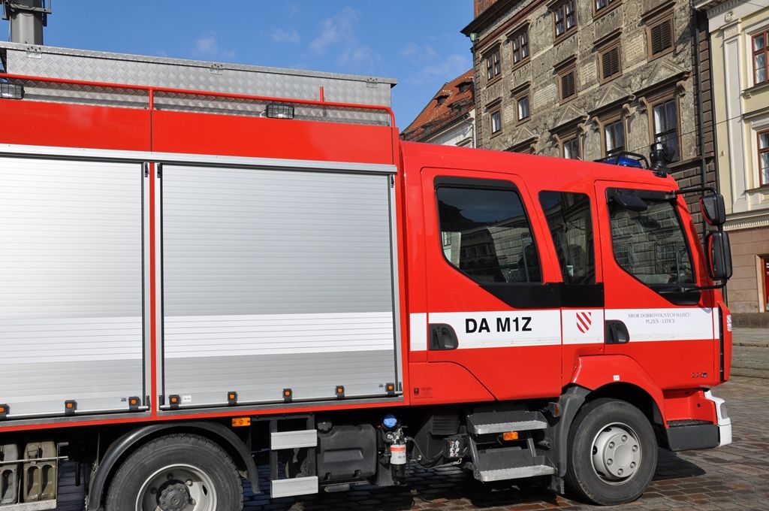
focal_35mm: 36
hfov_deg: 53.2
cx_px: 384
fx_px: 768
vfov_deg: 36.8
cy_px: 256
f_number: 10
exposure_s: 1/400
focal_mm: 24
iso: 200
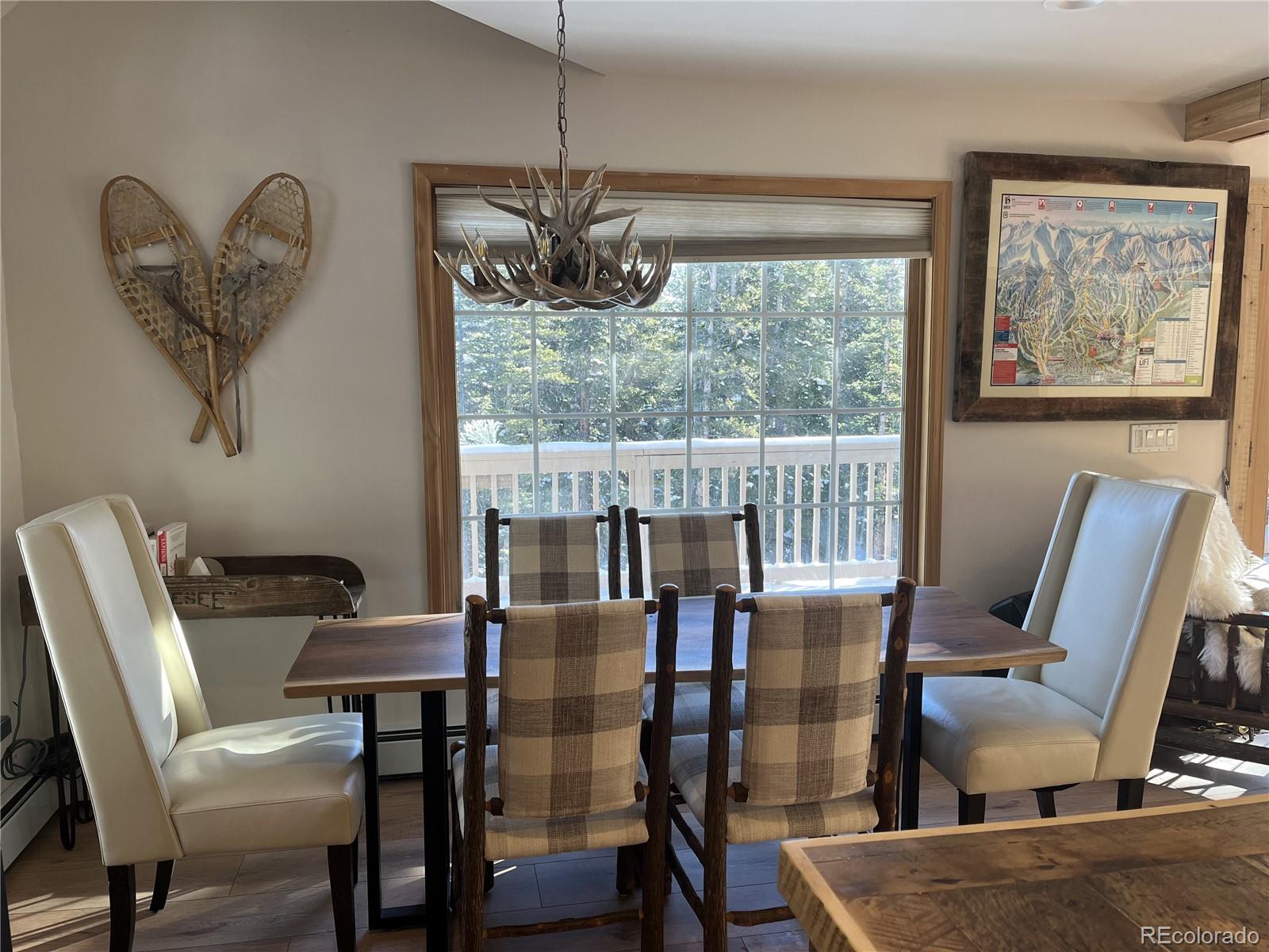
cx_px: 634
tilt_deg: -7.1
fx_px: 953
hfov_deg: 67.3
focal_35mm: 26
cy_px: 476
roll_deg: -0.1
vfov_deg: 53.1
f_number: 1.6
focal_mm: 5.1
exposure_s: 1/120
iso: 64
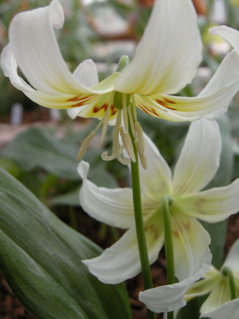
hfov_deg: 30.9
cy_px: 118
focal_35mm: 47
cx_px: 121
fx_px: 433
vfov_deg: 40.1
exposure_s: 1/117
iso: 64
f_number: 3.4
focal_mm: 7.5
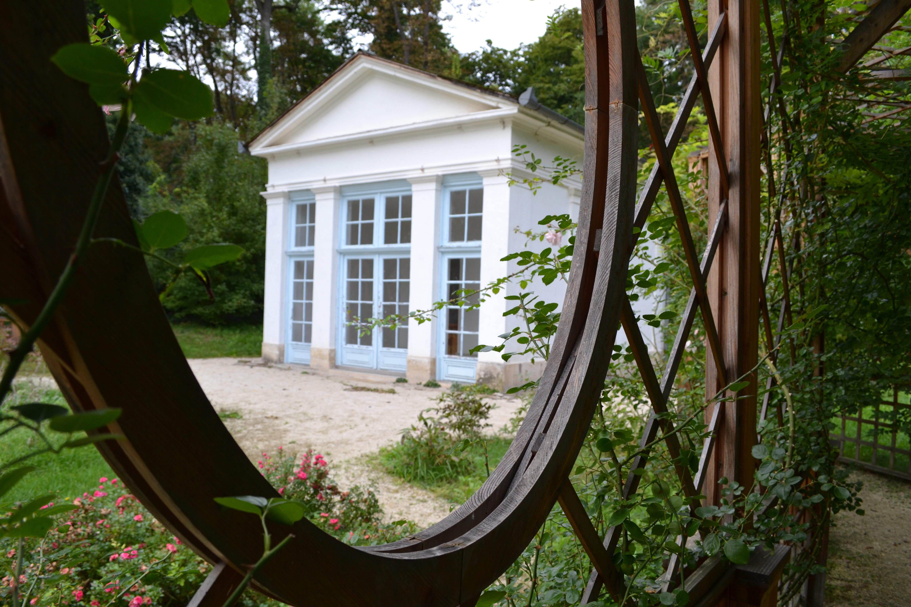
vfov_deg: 47.9
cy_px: 304
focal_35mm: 27
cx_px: 456
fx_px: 683
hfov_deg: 67.4
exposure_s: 1/125
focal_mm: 18
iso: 200
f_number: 5.6
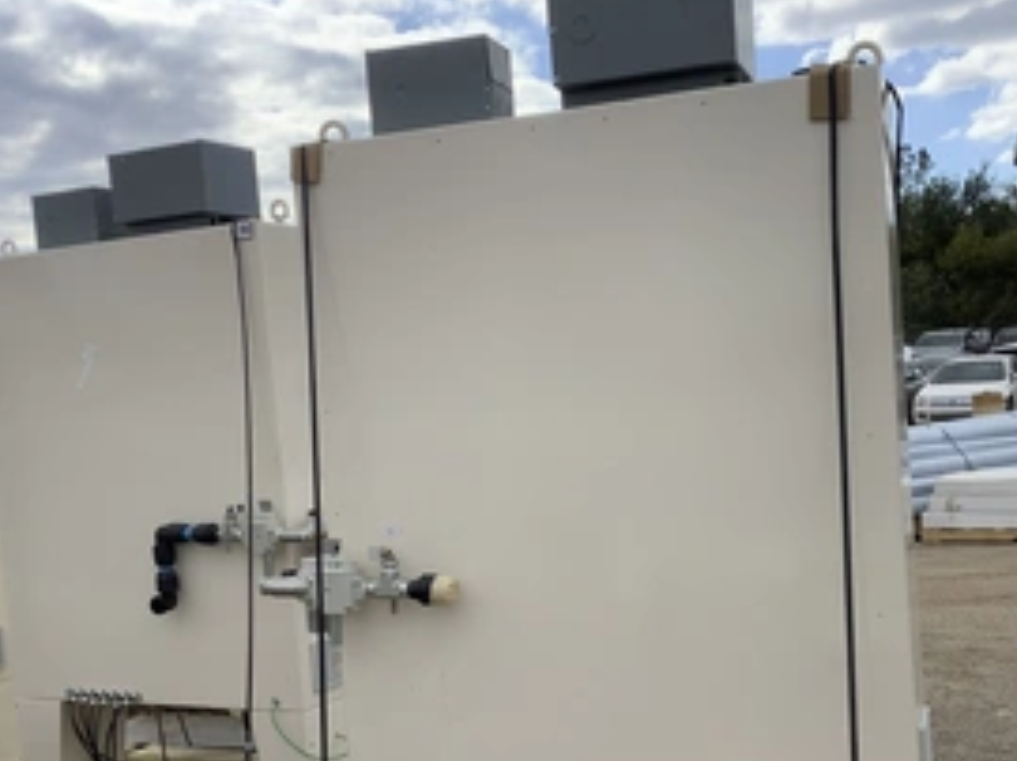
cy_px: 509
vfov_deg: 31.2
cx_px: 588
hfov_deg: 41.2
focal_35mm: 46
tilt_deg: -6.1
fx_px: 1350
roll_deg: +3.7
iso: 25
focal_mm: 3.3
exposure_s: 1/1116
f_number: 2.4
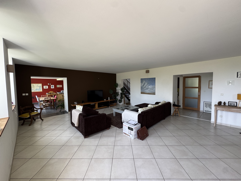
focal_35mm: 14
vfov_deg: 85.7
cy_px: 90
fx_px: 97
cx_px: 120
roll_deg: +0.7
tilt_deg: -3.1
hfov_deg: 102.1
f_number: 2.2
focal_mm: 2.22
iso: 100
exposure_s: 1/99
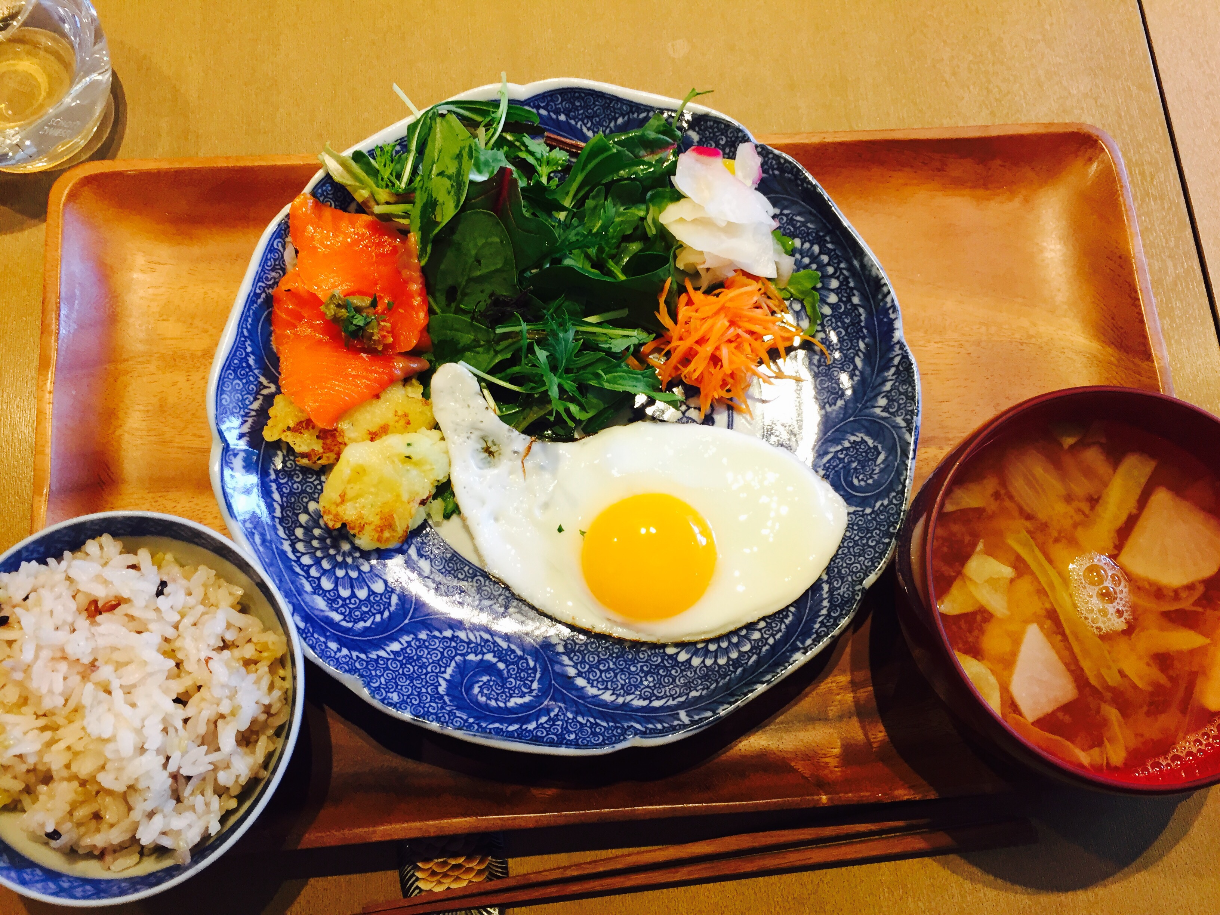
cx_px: 610
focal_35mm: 29
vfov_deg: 48.2
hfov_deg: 61.7
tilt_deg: -75.5
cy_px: 458
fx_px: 1022
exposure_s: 1/30
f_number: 2.2
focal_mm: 4.15
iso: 80
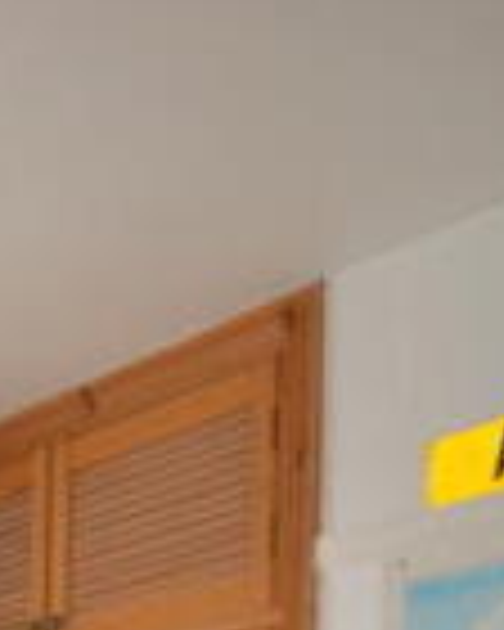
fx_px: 1231
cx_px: -194
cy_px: 963
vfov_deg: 22.9
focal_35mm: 66
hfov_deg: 20.6
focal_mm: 10
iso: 100
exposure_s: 1/125
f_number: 4
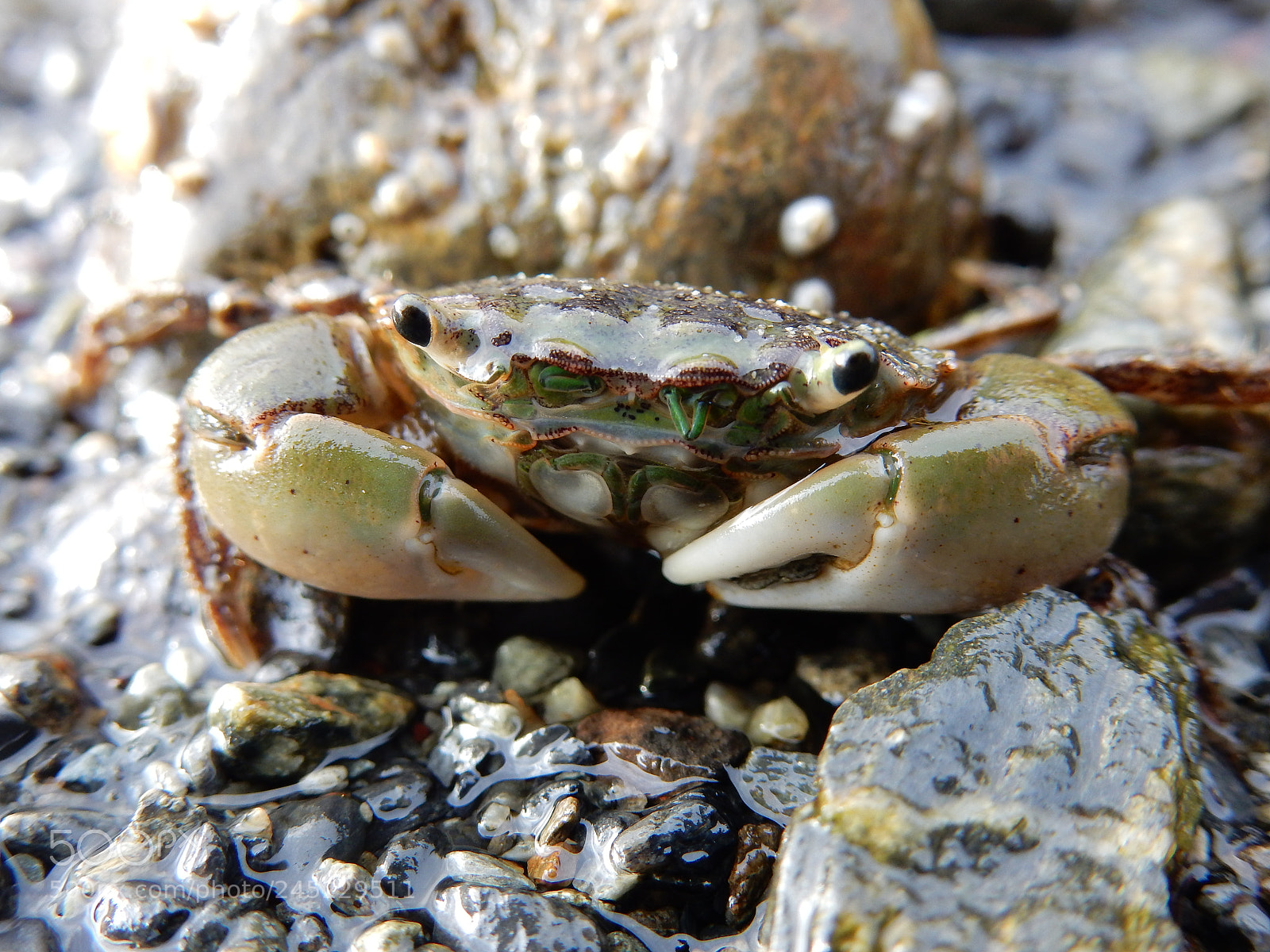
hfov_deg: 51.4
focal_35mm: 36
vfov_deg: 39.7
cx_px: 635
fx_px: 1321
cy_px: 476
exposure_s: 1/30
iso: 140
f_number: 4
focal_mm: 6.4
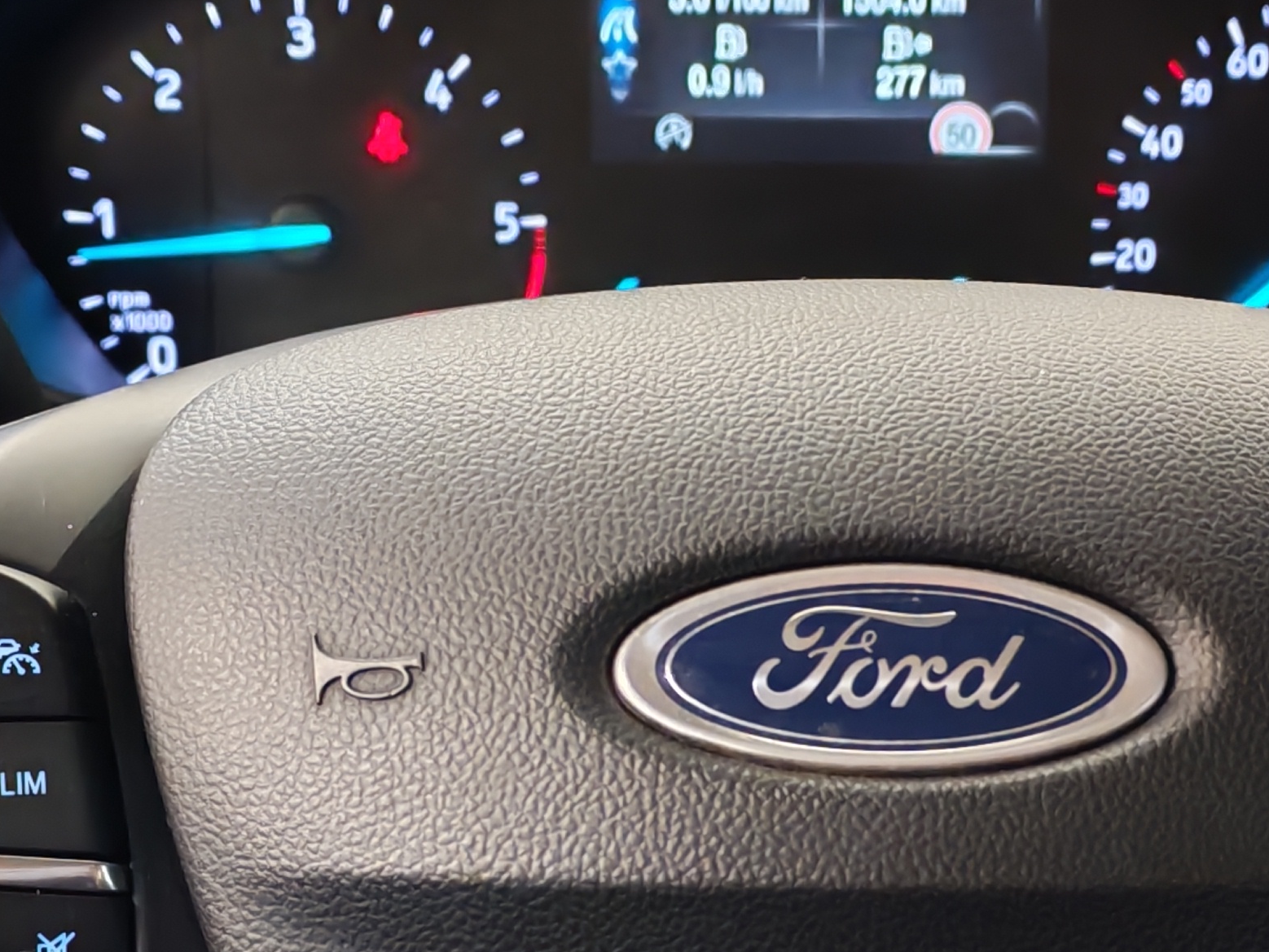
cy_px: 788
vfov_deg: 15.9
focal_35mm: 92
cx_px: 857
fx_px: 3373
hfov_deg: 21.2
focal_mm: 6.12
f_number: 1.9
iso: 2000
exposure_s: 1/33
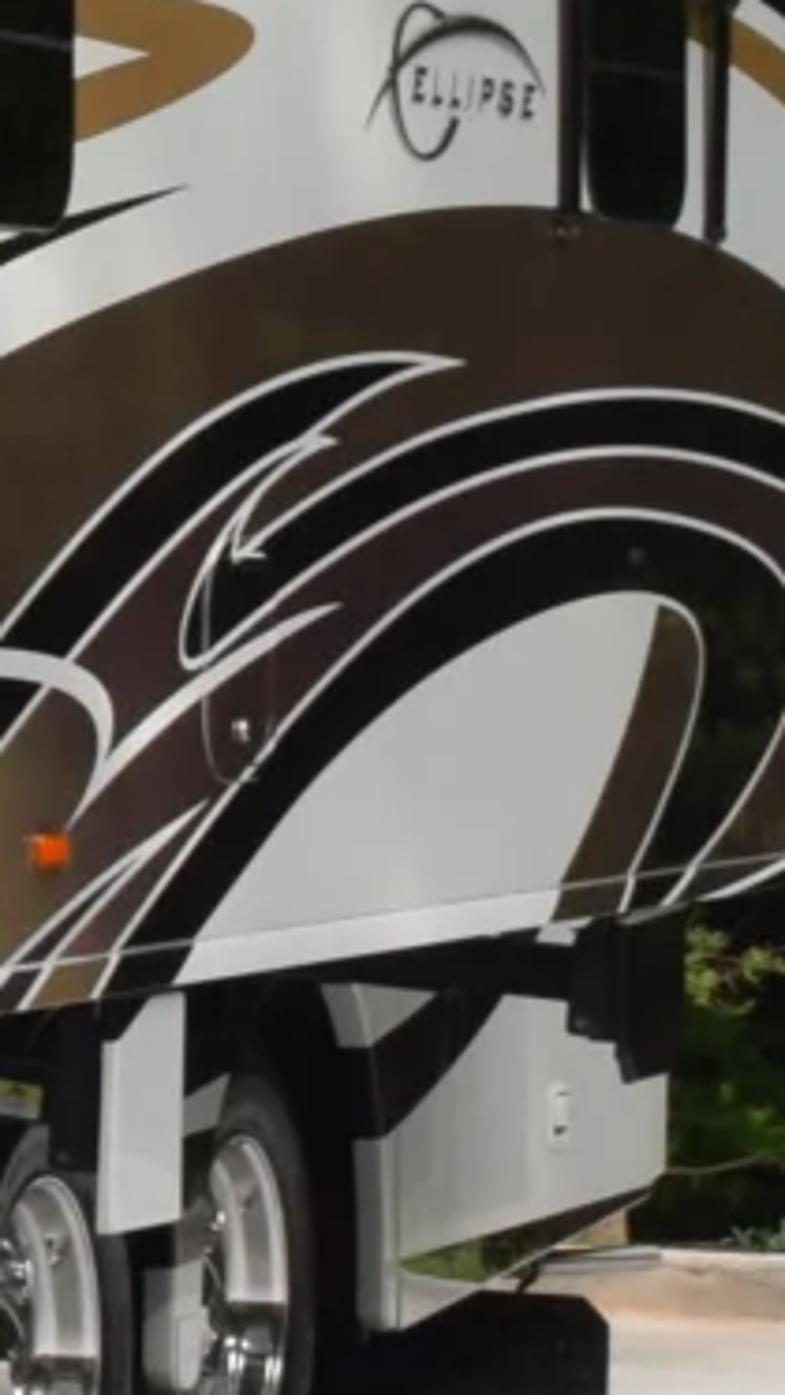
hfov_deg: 4.8
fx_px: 8379
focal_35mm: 227
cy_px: 417
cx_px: -2624
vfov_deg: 9.5
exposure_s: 1/250
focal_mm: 21
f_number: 8
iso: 400
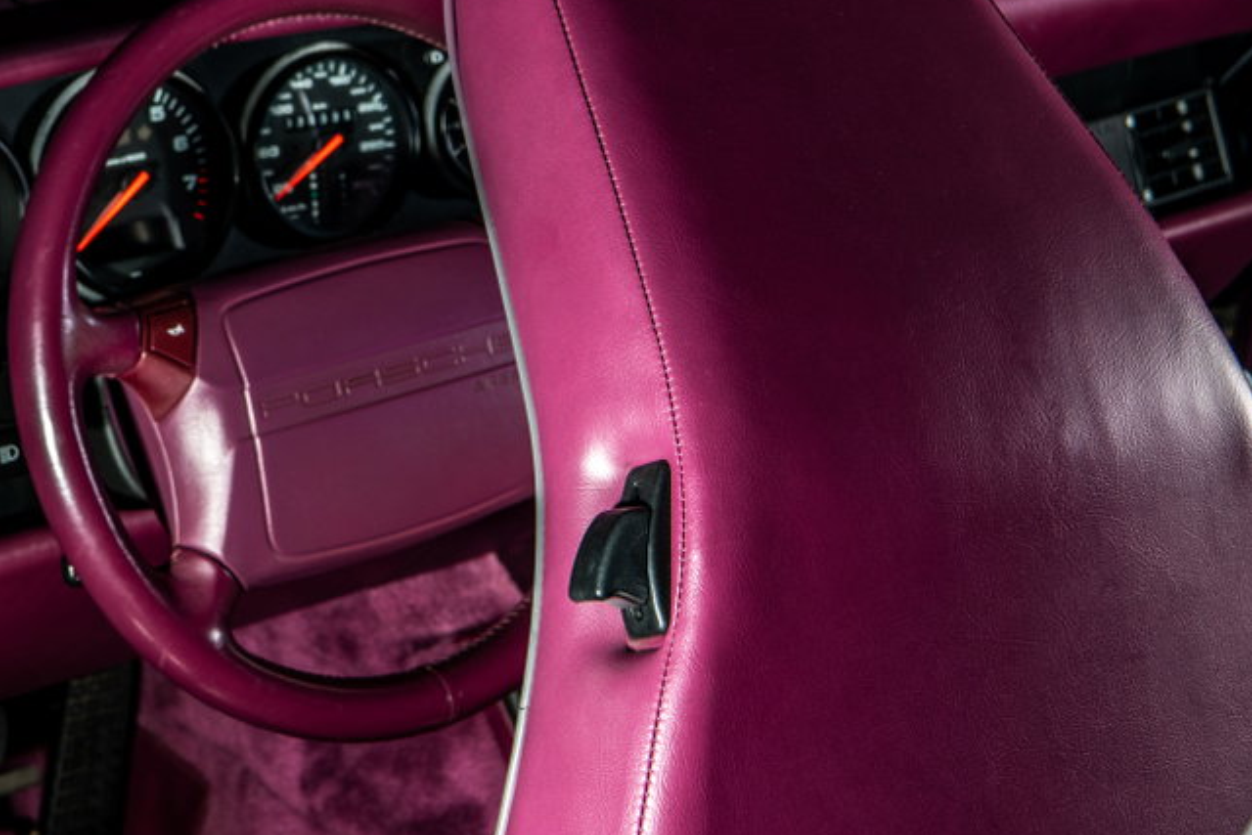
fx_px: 3896
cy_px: 326
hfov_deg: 18.3
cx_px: 687
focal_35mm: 112
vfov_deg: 12.2
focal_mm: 70
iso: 125
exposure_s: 1/100
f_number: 10
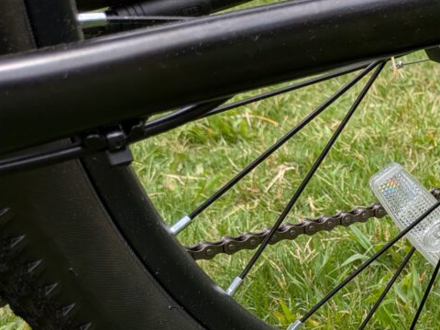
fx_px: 763
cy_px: 387
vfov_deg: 22.6
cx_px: 530
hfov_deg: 28.1
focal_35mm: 60
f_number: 1.7
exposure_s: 1/317
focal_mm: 4.53
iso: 25
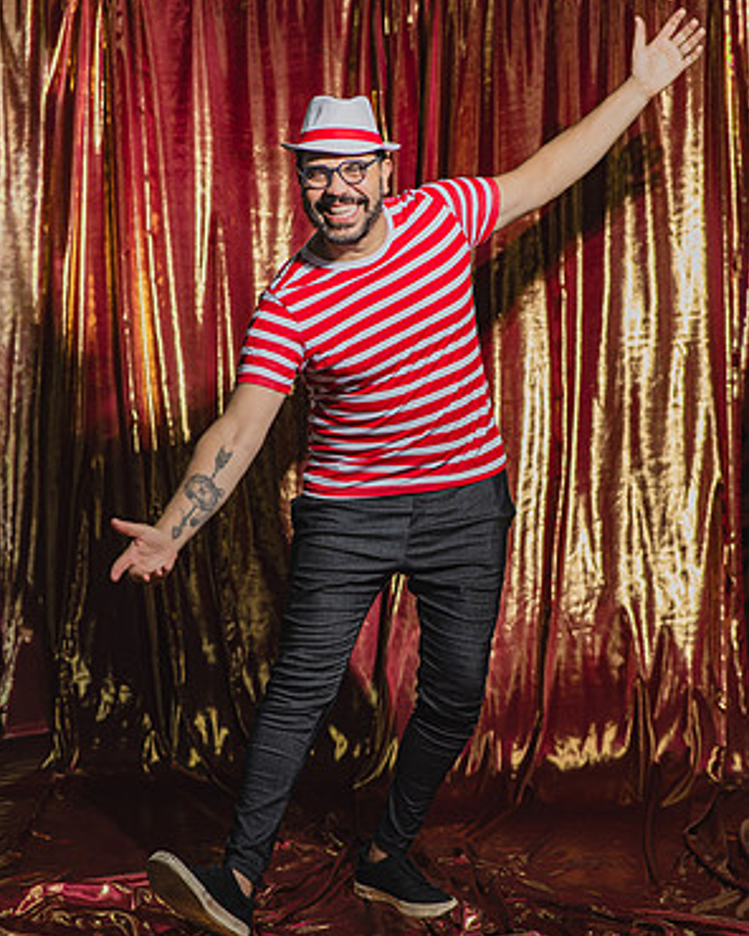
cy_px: 430
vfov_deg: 19.8
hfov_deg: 15.9
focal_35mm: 97
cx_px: 373
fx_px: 2688
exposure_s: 1/200
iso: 125
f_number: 2.5
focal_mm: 85
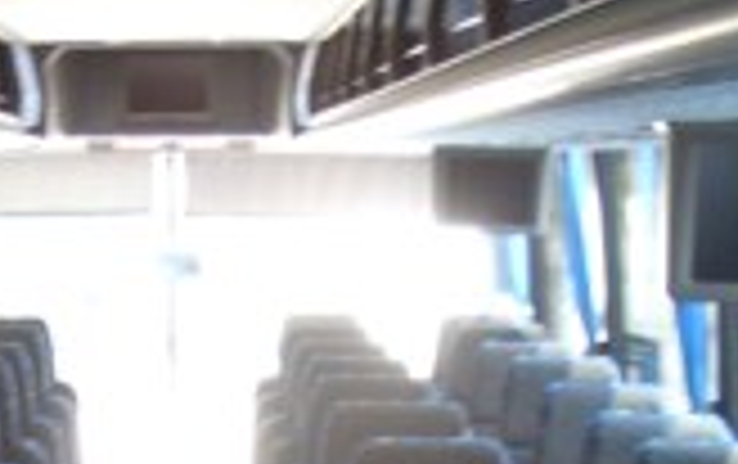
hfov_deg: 13.2
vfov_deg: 8.0
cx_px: 176
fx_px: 3182
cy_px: 890
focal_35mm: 158
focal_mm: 5.8
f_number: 2.6
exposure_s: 1/25
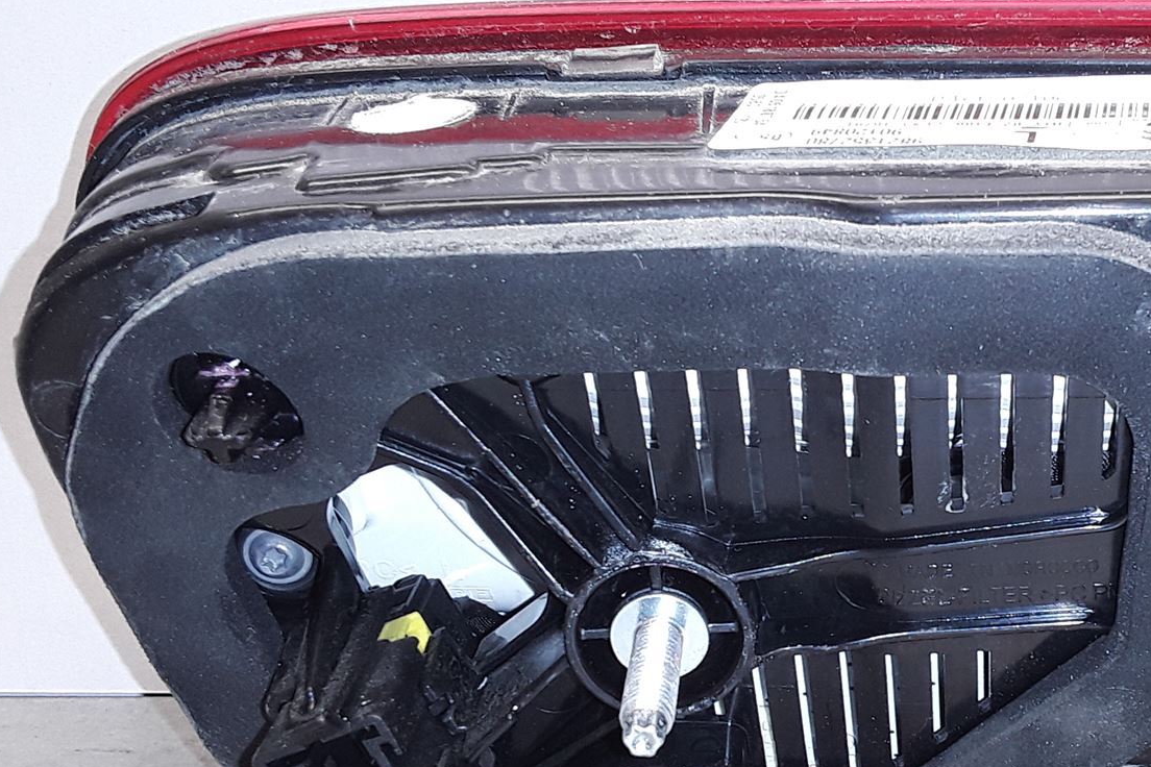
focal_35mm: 54
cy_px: 564
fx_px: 1726
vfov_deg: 24.8
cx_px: 920
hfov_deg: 35.7
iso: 50
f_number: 1.9
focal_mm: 2.91
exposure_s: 1/50
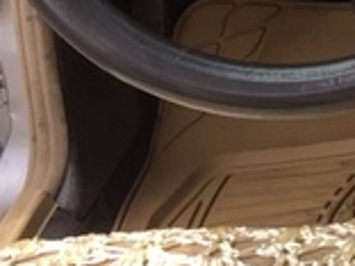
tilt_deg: -16.4
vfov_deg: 11.0
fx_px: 1261
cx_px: 603
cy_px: -260
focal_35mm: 123
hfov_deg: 14.4
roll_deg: +2.3
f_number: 2.2
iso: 32
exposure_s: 1/670
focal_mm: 4.15
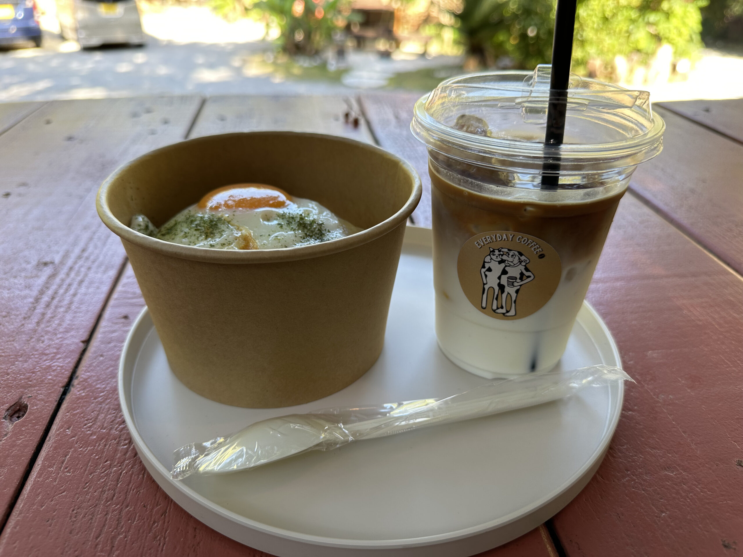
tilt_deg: -31.6
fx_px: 515
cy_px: 278
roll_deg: -0.3
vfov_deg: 56.8
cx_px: 372
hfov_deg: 71.6
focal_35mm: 24
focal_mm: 6.86
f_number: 1.78
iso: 64
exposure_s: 1/153
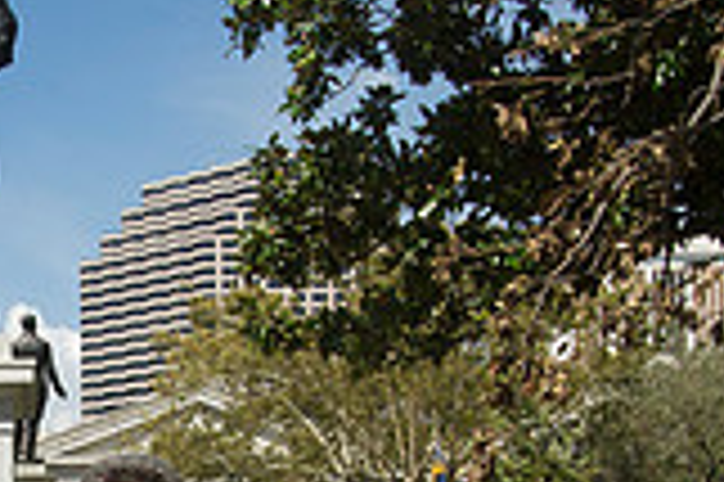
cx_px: -63
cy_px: 572
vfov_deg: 12.4
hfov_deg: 18.3
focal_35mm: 108
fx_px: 2170
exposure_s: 1/250
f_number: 9
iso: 200
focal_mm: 30
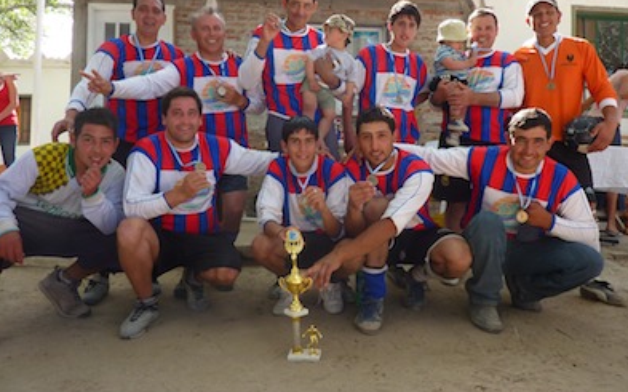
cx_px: 318
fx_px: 462
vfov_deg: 45.7
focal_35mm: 27
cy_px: 160
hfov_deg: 68.4
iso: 80
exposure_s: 1/100
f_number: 3.3
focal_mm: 4.1
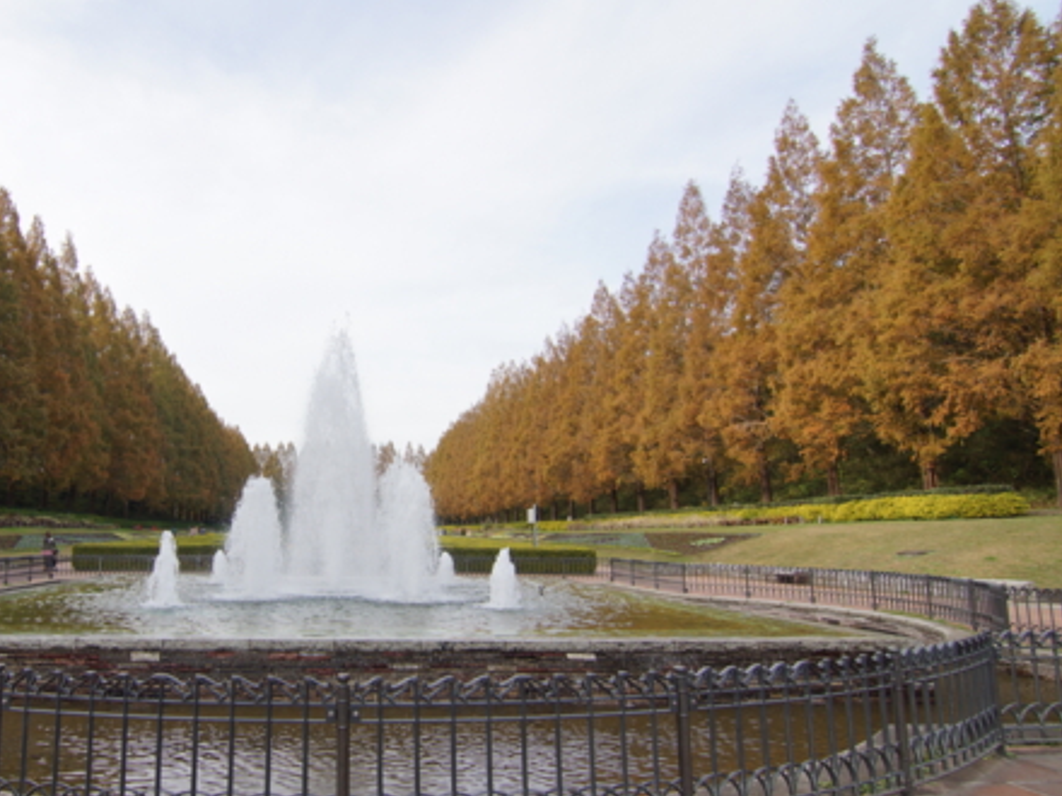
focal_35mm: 22
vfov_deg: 61.8
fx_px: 664
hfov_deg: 74.5
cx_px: 340
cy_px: 437
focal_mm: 11
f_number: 6.3
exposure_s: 1/160
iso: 100
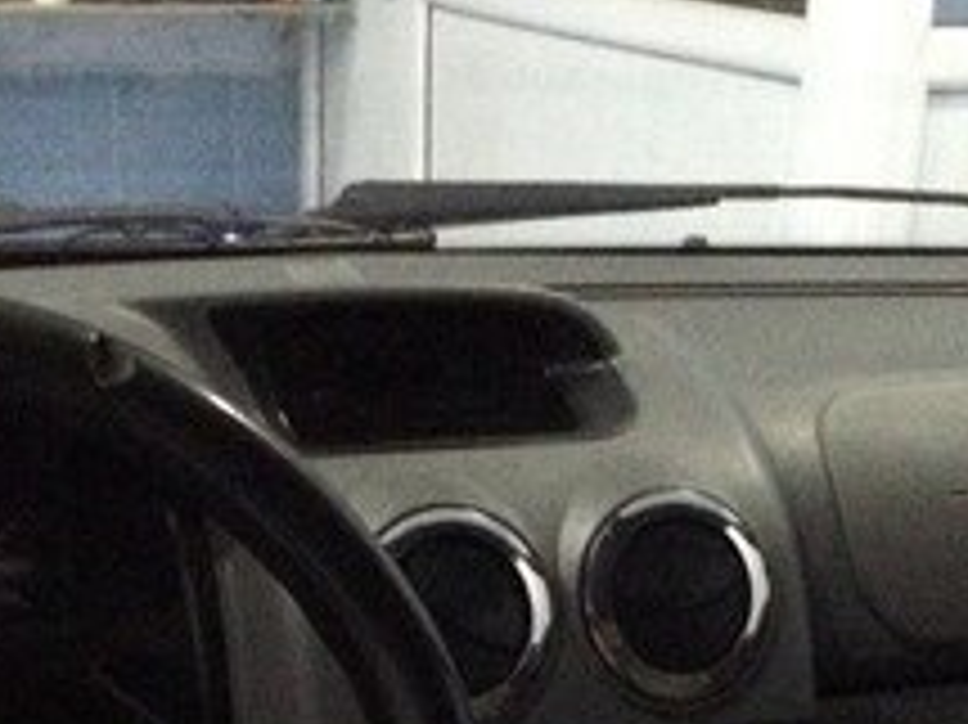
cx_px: 518
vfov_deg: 15.5
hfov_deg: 22.0
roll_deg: -2.3
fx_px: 2487
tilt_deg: -24.8
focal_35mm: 89
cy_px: 1037
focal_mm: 4.15
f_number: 2.2
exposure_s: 1/17
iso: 500
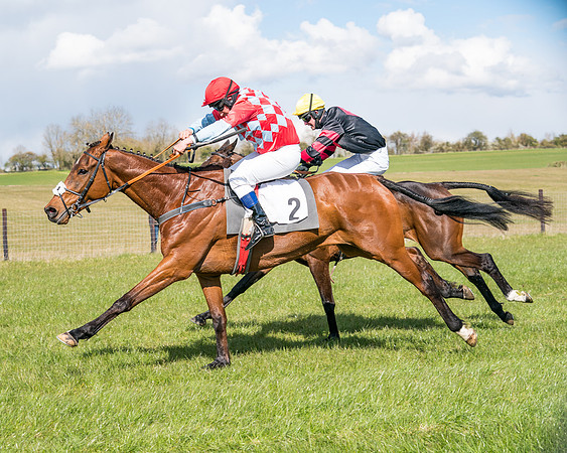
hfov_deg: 24.2
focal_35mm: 79
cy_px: 227
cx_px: 227
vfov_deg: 19.4
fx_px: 1323
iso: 400
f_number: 5
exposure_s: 1/1600
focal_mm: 70
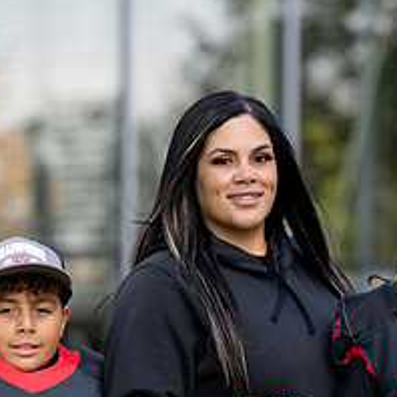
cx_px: 237
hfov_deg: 5.6
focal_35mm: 311
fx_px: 4035
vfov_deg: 5.6
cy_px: 344
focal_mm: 125
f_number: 2.8
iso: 100
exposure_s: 1/400
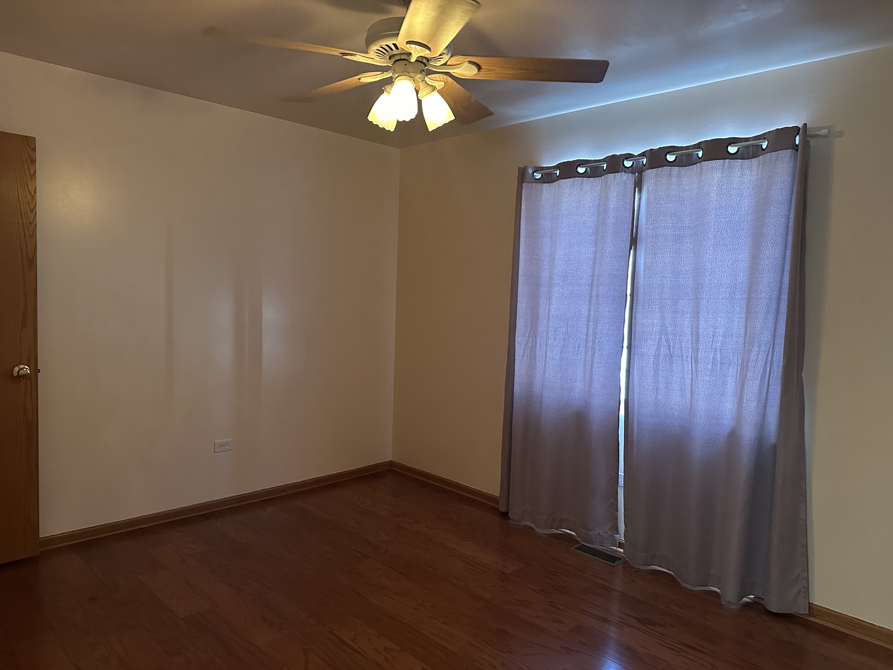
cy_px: 335
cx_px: 446
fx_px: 619
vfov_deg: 56.8
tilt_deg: -3.3
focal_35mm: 24
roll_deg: -2.1
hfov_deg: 71.6
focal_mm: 6.86
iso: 800
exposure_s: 1/60
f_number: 1.78
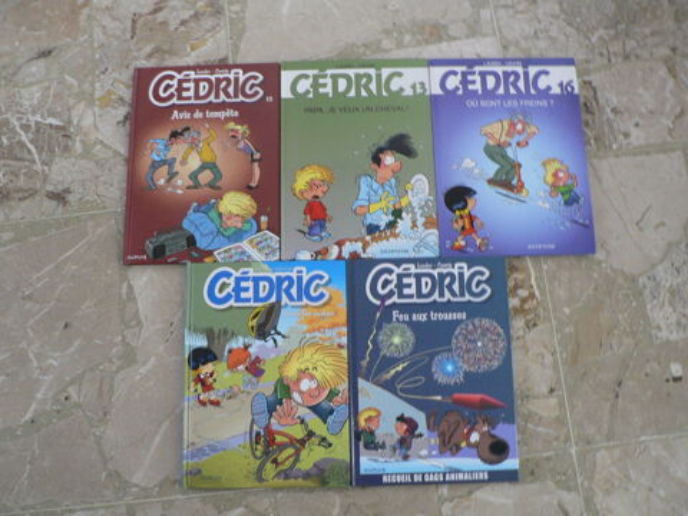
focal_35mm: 36
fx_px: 716
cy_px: 258
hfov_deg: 51.4
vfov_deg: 39.7
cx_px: 344
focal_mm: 6
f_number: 2.8
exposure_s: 1/13
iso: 200
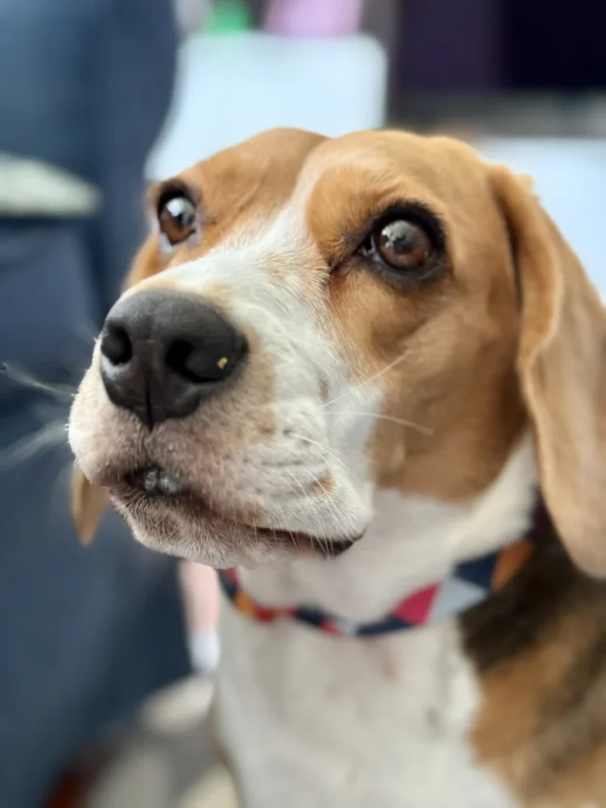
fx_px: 1120
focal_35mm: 48
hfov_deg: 30.3
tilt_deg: -12.0
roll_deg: -0.4
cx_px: 303
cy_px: 404
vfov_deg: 39.7
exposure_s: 1/55
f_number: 1.78
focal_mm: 6.76
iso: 250
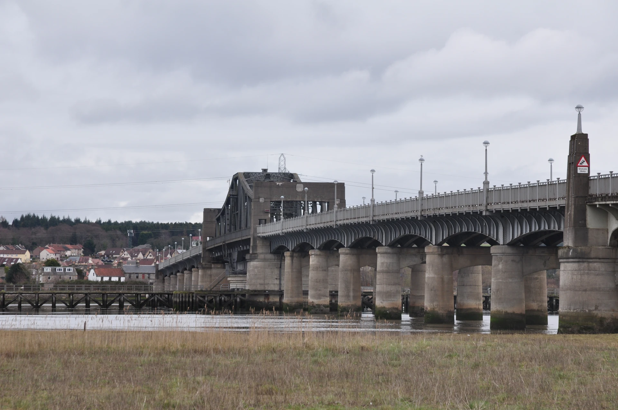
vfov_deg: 10.7
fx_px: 2186
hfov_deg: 16.1
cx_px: 309
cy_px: 205
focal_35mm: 128
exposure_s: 1/160
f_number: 9
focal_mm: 85
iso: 200
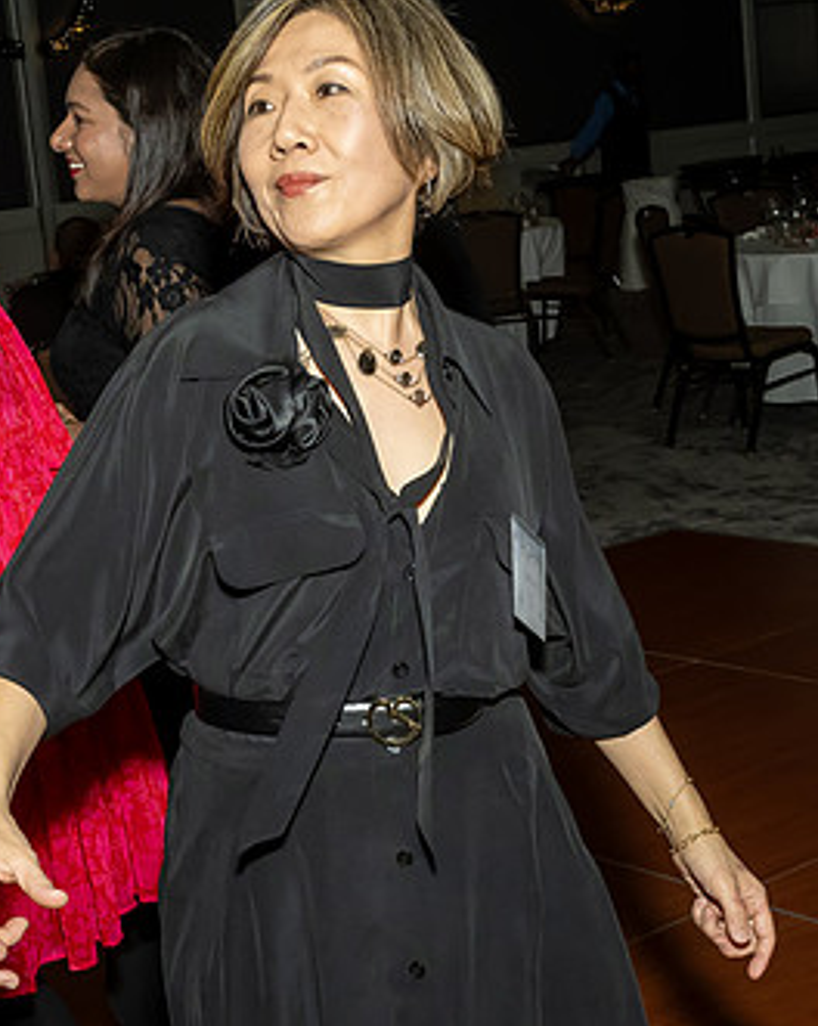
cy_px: 491
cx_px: 379
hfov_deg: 21.8
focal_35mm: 70
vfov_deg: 27.2
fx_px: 2122
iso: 1000
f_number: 7.1
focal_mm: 19
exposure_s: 1/250
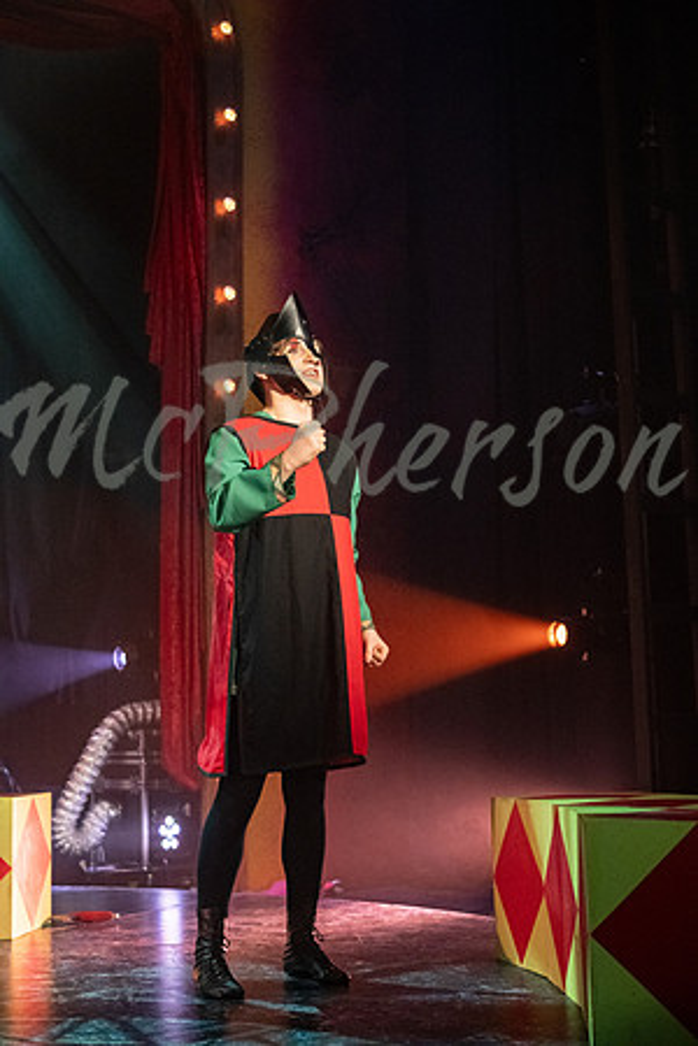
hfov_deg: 25.5
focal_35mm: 53
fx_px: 1541
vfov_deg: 37.5
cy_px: 523
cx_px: 349
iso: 4000
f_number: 2.8
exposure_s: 1/250
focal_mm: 35
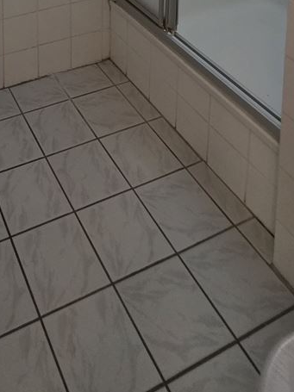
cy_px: -179
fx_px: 442
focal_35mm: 39
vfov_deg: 30.2
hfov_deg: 33.8
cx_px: 5
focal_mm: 2.2
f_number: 1.9
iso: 500
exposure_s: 1/50
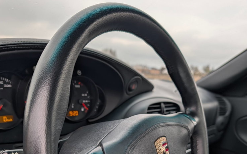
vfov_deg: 33.3
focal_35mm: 35
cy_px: 153
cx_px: 124
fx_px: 236
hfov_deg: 55.3
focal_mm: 6.9
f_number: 1.68
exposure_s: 1/61
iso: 22
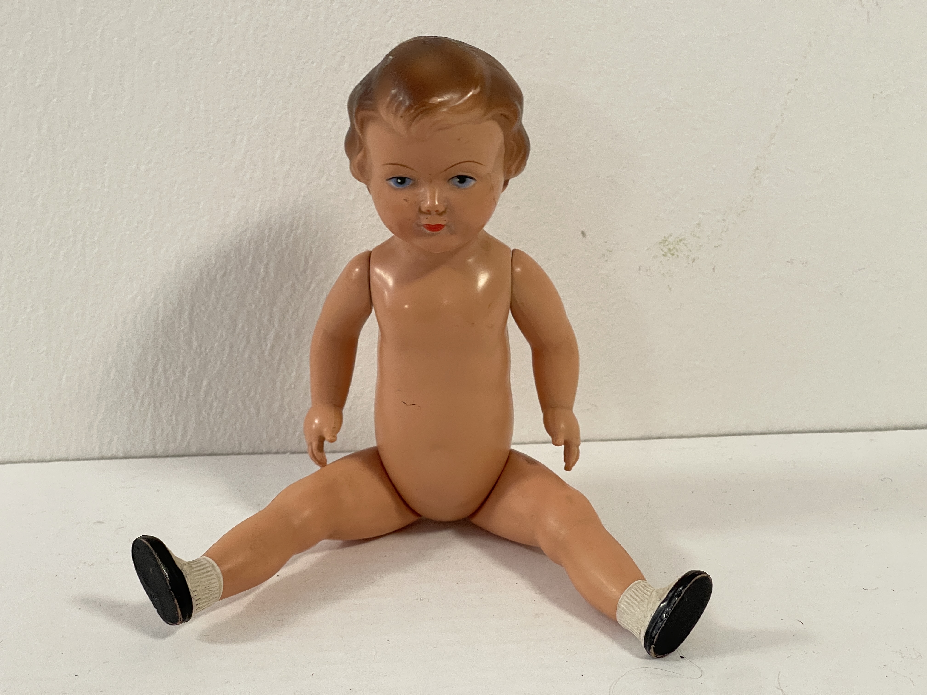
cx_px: 464
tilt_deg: -17.8
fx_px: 1714
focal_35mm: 64
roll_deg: +0.5
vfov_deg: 22.9
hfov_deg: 30.3
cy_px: 348
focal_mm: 7.5
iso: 160
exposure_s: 1/50
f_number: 2.2
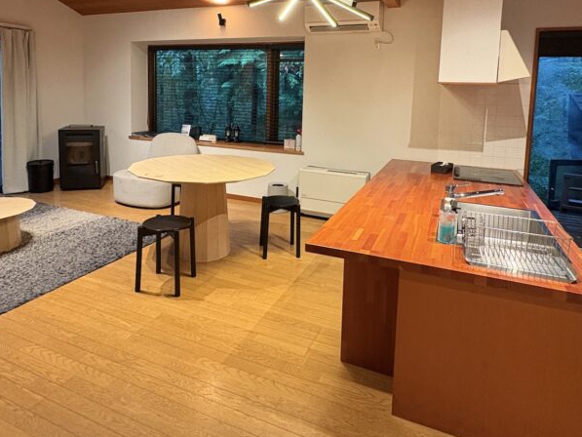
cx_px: 287
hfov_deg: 71.6
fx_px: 404
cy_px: 130
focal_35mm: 24
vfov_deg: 55.1
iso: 500
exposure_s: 1/50
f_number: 2.2
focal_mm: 2.22
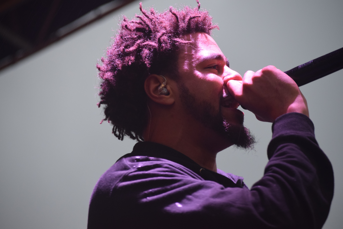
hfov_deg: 13.4
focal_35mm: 153
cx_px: 172
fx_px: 1458
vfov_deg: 9.0
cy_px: 114
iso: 1250
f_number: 4.5
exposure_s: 1/125
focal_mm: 102
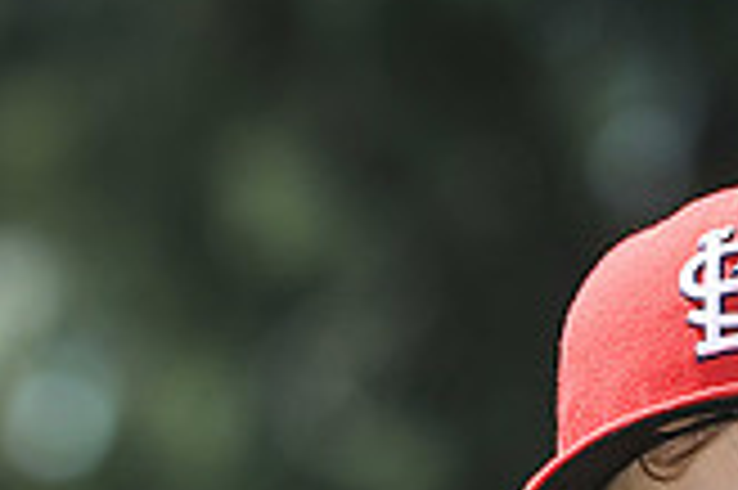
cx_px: 940
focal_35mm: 709
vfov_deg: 1.9
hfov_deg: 2.9
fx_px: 14520
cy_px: 728
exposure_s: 1/640
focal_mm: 200
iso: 200
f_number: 5.6
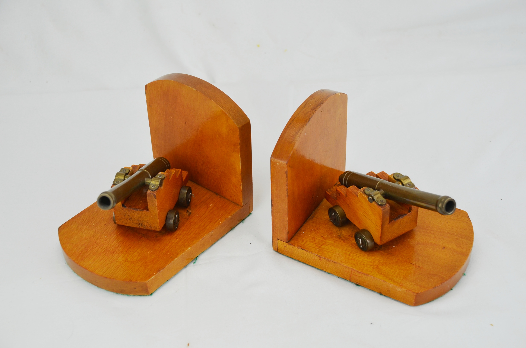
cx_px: 263
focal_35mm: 57
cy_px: 174
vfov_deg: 23.7
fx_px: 831
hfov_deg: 35.1
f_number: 5.6
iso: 250
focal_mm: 38
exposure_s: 1/125
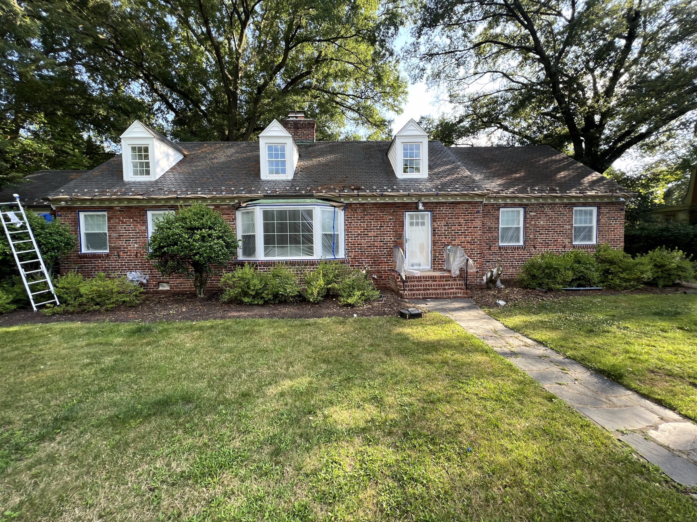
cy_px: 261
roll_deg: +0.8
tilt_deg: -3.8
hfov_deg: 106.2
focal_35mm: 13
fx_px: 262
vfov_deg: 89.9
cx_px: 348
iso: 32
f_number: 1.8
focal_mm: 1.57
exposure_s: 1/153
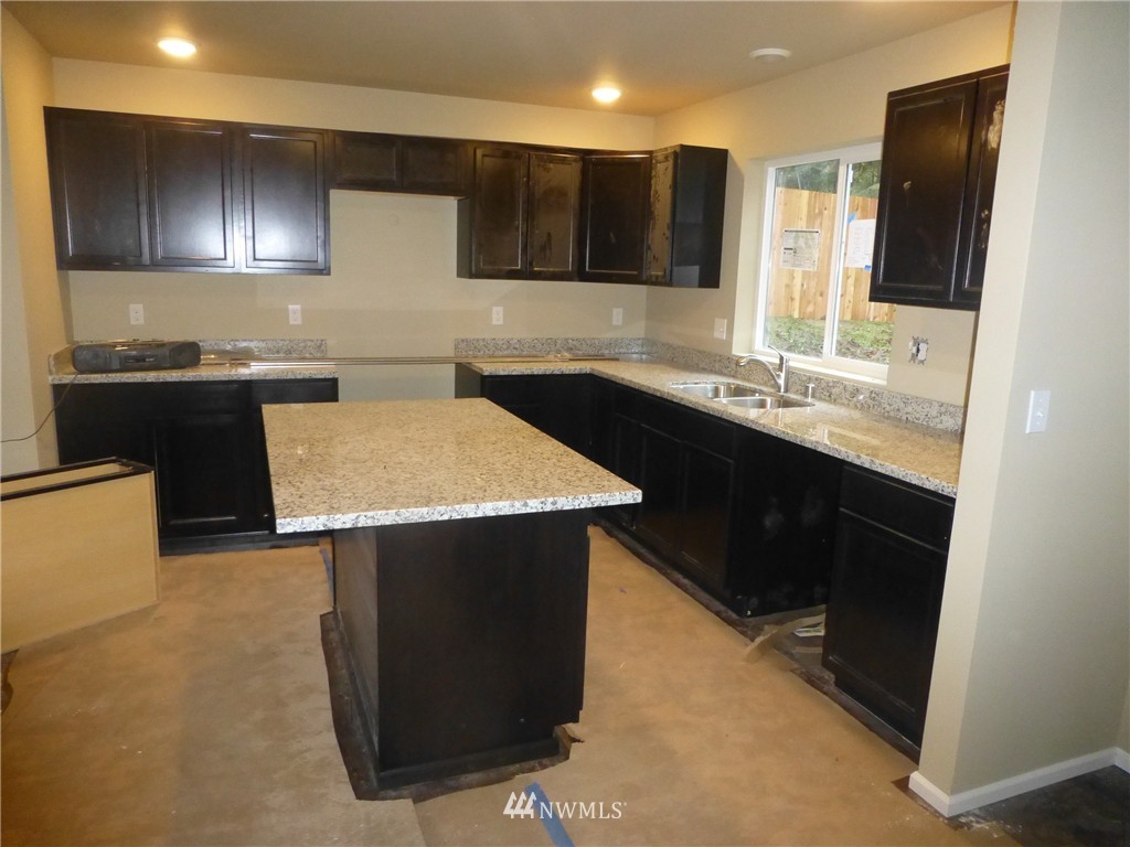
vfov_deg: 56.8
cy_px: 424
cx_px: 565
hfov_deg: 71.6
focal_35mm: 24
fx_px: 783
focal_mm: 4.3
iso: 800
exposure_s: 1/60
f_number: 3.3
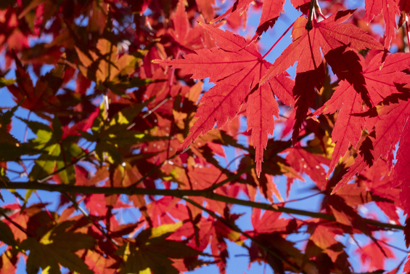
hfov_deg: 16.4
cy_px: 112
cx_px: 298
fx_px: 1412
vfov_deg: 11.1
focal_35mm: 124
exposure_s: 1/160
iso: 400
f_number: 16
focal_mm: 70
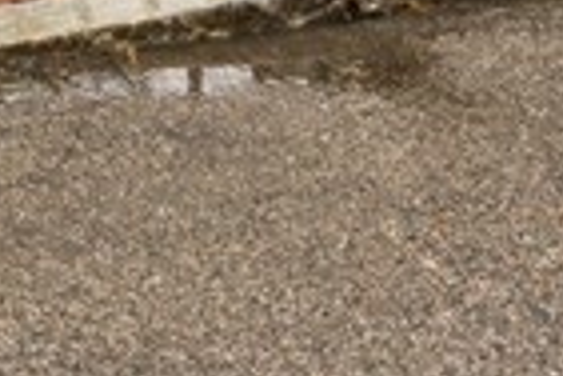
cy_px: -938
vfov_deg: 6.6
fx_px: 2830
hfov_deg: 9.7
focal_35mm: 181
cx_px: -894
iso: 320
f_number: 10
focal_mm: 25
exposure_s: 1/15
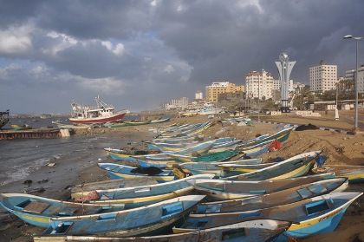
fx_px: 273
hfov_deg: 67.4
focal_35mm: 27
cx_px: 182
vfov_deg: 47.8
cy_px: 121
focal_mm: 18
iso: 200
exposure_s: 1/320
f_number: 9
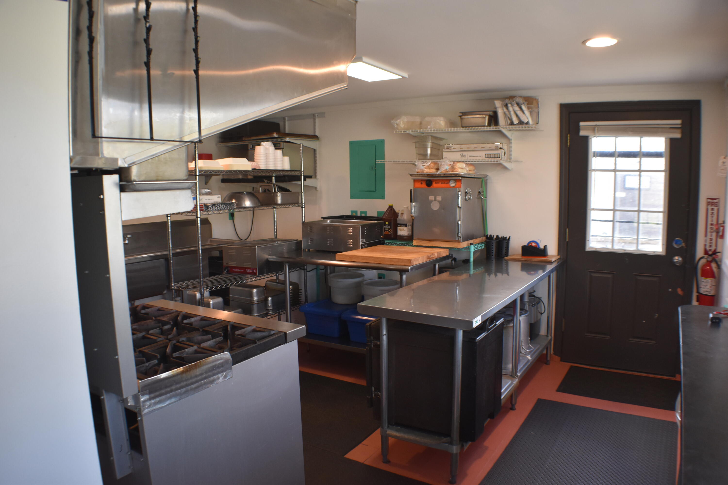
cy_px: 242
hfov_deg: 57.2
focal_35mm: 33
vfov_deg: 40.0
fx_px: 667
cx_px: 364
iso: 800
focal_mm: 22
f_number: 3.8
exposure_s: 1/200
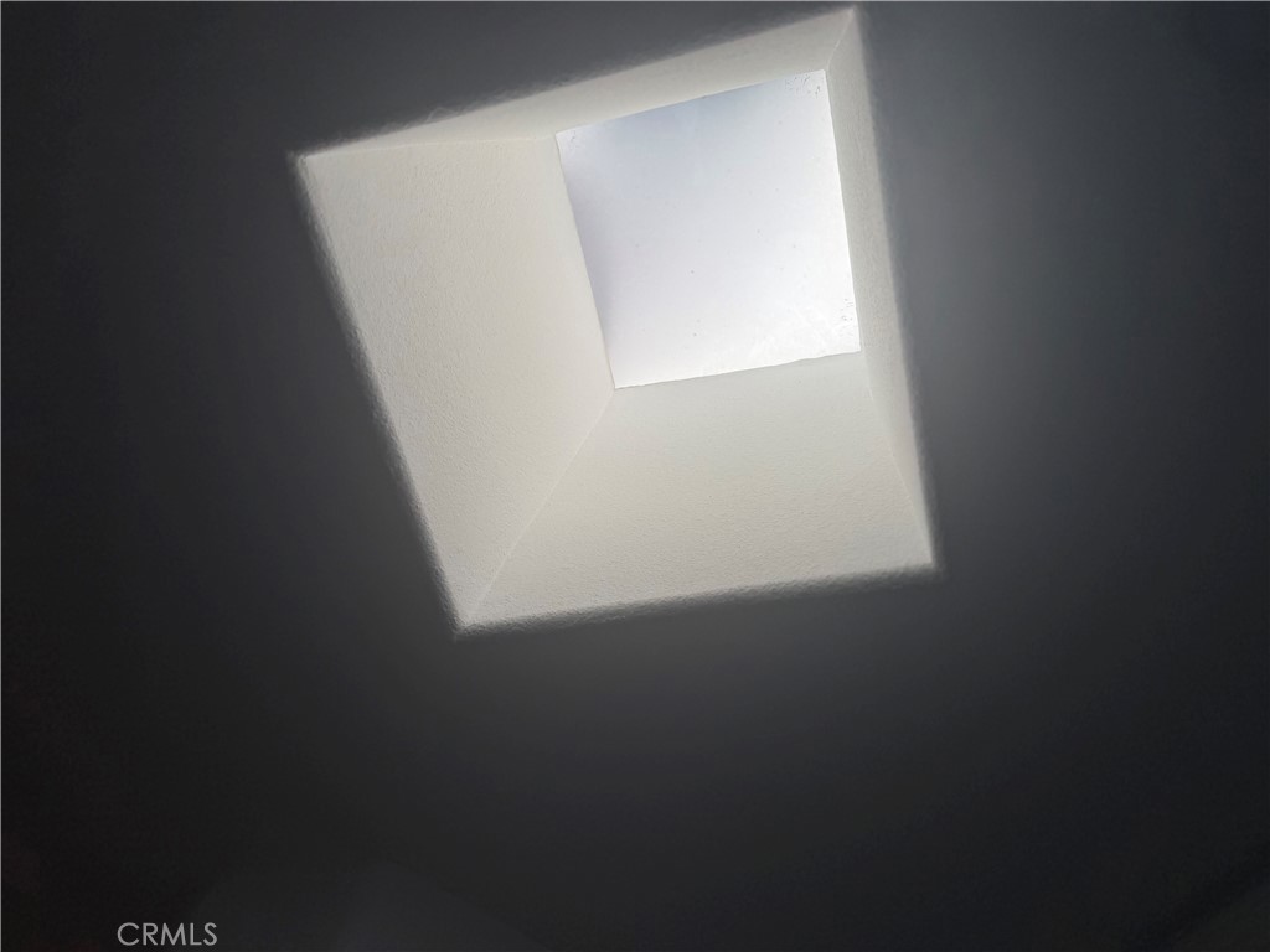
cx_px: 635
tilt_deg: +65.8
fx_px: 881
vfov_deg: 56.8
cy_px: 476
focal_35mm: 24
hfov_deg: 71.6
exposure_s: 1/5714
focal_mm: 6.76
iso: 80
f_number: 1.78
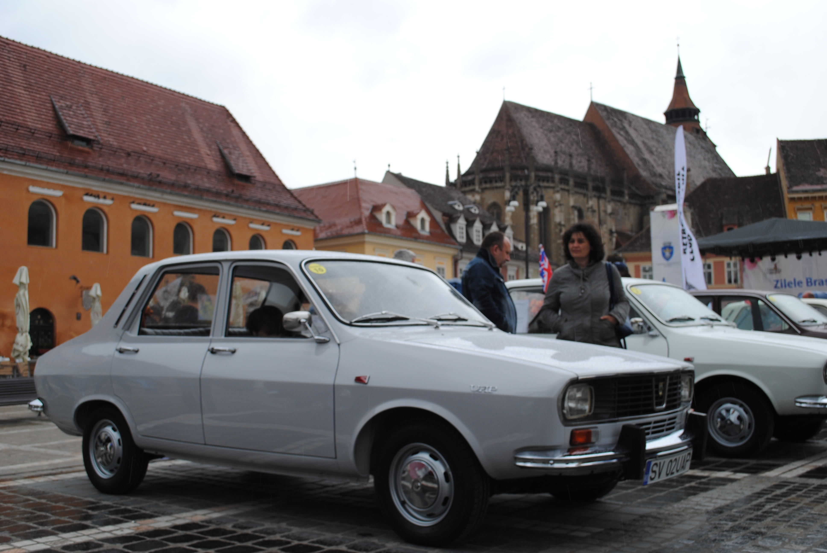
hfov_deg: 49.5
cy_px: 276
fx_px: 897
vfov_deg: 34.3
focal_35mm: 39
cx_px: 414
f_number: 6.3
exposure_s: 1/160
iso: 100
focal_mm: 26
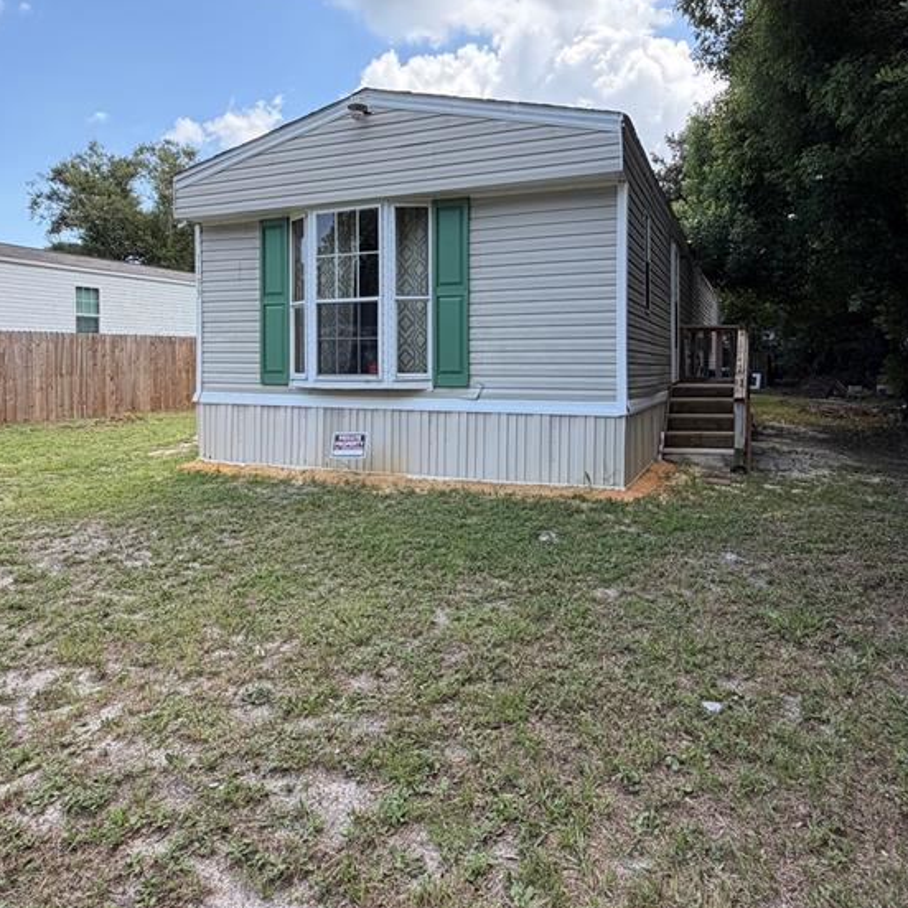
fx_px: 683
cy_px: 379
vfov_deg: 66.8
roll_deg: +0.1
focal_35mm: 23
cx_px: 466
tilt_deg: -1.5
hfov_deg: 67.2
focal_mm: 2.22
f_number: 2.2
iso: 40
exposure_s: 1/619
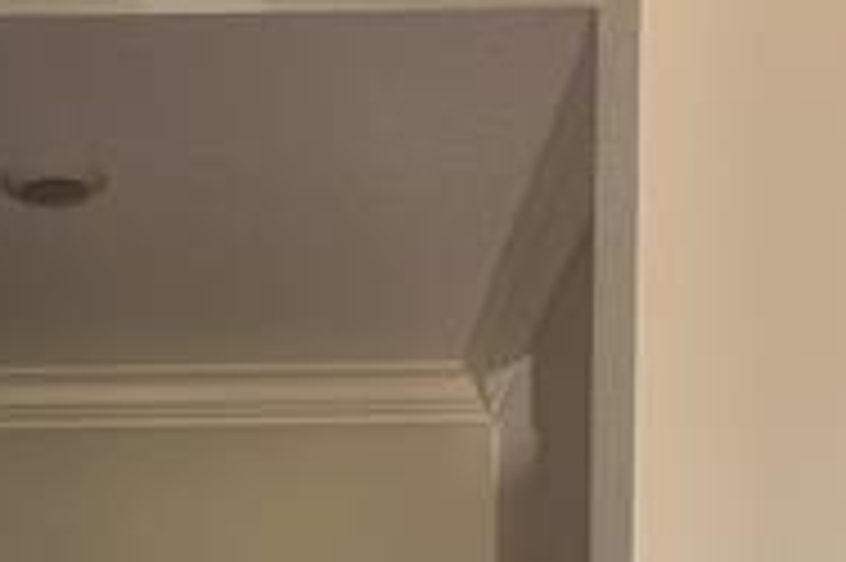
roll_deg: +0.4
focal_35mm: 102
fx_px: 2395
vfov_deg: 10.8
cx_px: 117
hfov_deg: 19.7
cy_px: 1470
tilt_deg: -7.1
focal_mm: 6.76
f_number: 1.78
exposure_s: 1/121
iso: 100
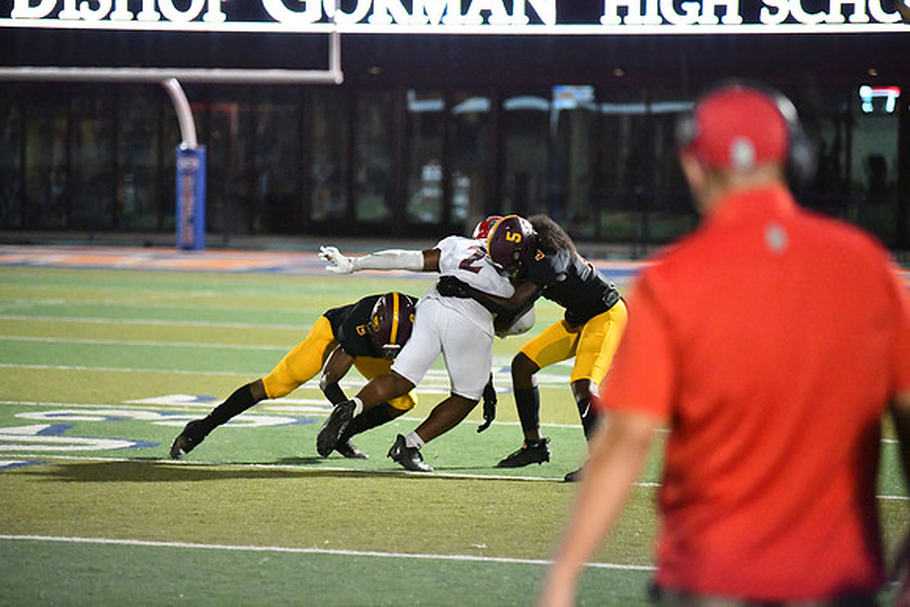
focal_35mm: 170
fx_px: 4298
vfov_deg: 8.1
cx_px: 455
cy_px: 304
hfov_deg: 12.1
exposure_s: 1/3200
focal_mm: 170
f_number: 2.8
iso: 20000
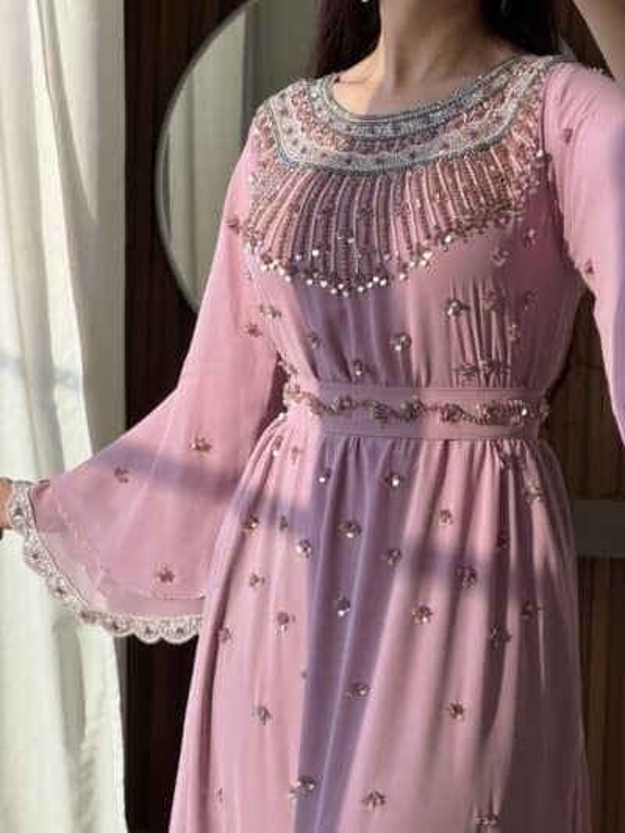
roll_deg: +0.2
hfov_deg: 14.8
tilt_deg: -28.0
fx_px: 2406
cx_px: 312
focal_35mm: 100
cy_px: 416
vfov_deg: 19.6
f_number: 2.8
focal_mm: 16.89
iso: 64
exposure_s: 1/121
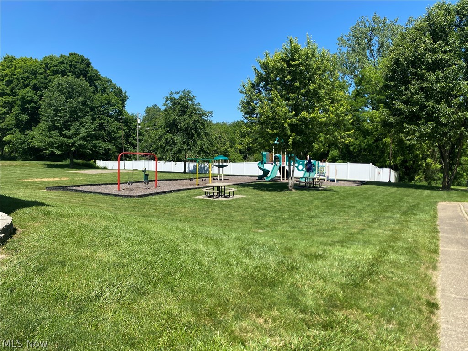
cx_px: 234
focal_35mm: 26
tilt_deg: -5.2
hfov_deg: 67.3
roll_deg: -0.3
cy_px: 176
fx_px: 352
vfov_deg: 53.1
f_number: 1.8
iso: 32
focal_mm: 4.25
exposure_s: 1/2268
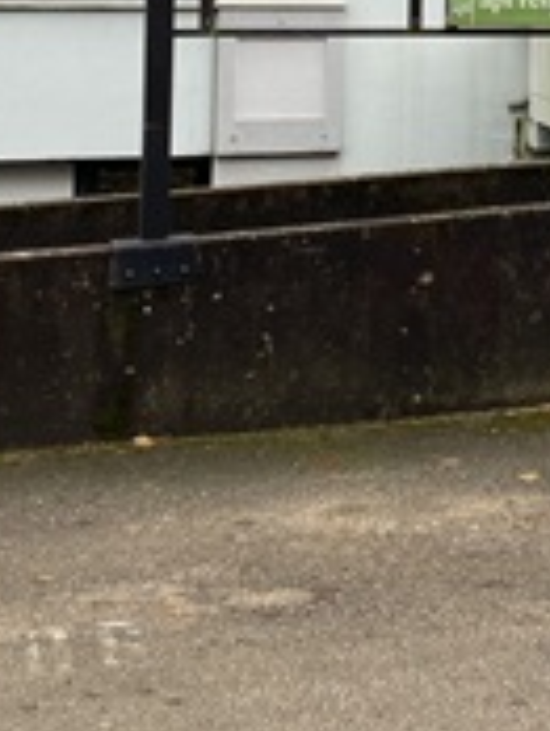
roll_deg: -0.7
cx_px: 668
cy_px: -74
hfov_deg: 15.8
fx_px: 1902
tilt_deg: +0.7
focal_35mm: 90
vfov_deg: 20.7
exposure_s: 1/214
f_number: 1.8
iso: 32
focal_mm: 4.25
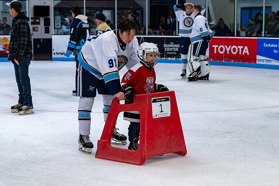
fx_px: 646
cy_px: 80
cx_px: 132
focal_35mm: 83
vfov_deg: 16.4
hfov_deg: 24.4
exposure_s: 1/250
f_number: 4
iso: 400
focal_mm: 48
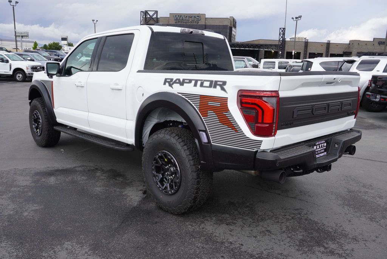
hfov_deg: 59.5
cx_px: 194
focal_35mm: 32
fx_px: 339
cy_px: 130
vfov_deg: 41.8
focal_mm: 21
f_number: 8
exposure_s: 1/125
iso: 100
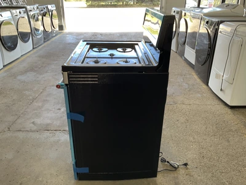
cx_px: 123
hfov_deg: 61.7
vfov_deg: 48.2
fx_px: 206
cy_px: 92
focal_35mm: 29
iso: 50
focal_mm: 3
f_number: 1.8
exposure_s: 1/60
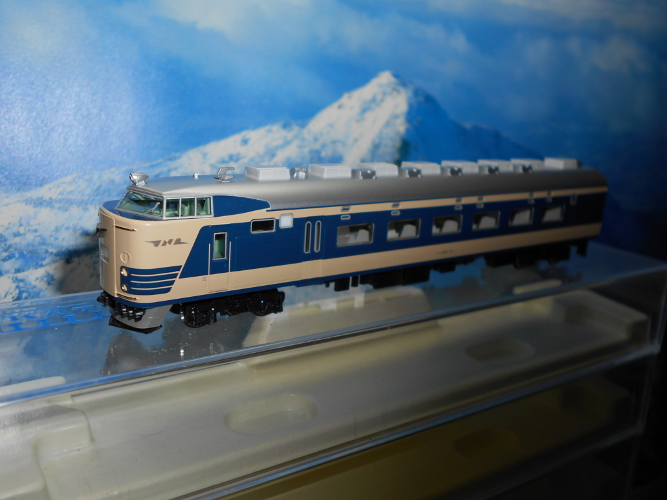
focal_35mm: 34
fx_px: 655
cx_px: 334
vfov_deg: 41.8
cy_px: 250
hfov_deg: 54.0
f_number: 9
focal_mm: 5.8
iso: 80
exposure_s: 1/80
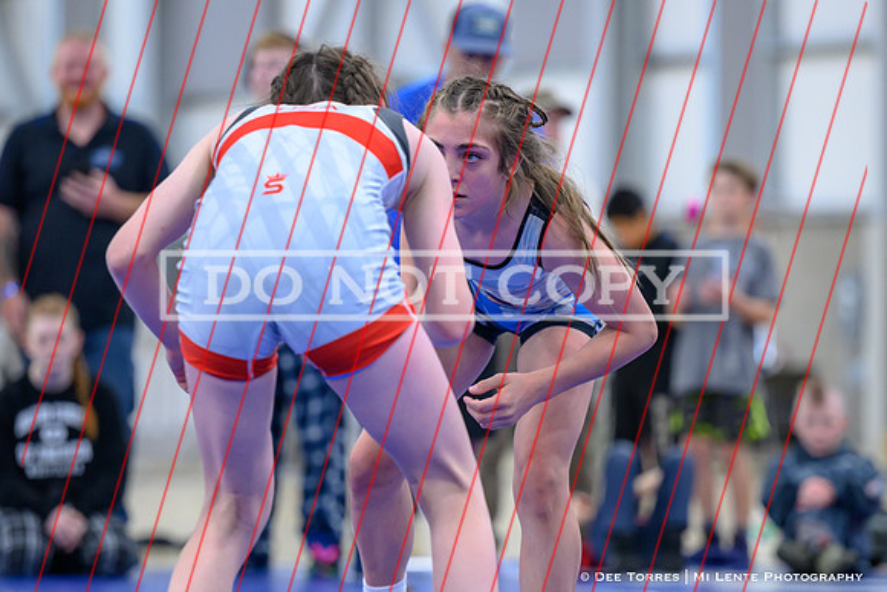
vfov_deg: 6.4
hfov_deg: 9.5
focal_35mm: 216
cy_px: 389
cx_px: 477
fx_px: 5316
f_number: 2.8
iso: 2200
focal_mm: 145
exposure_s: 1/800
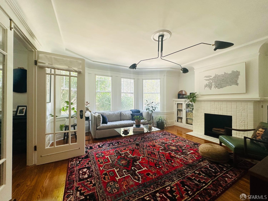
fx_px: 108
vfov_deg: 85.7
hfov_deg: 102.1
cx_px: 134
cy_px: 100
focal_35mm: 14
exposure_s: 1/60
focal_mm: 2.22
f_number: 2.2
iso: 160
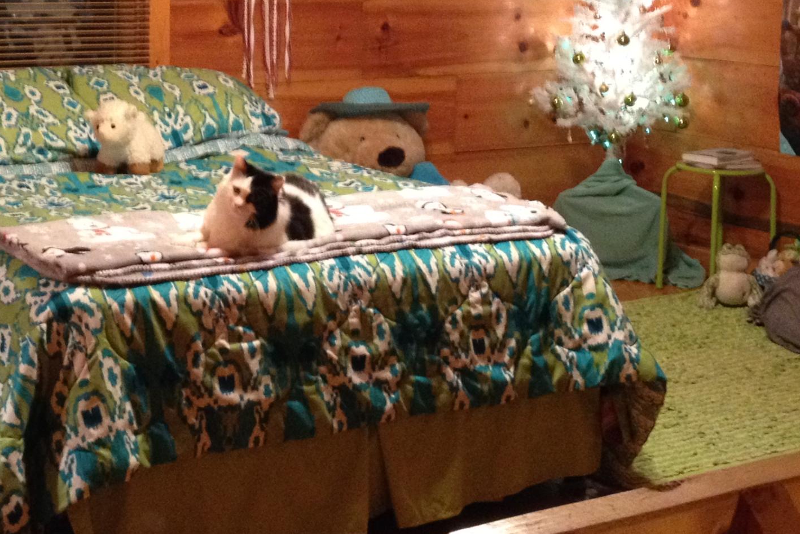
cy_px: 9
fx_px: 1711
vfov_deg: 17.3
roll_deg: -0.5
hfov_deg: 26.2
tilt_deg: -5.6
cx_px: 310
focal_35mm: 77
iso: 320
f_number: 2.4
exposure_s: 1/20
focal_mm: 4.28
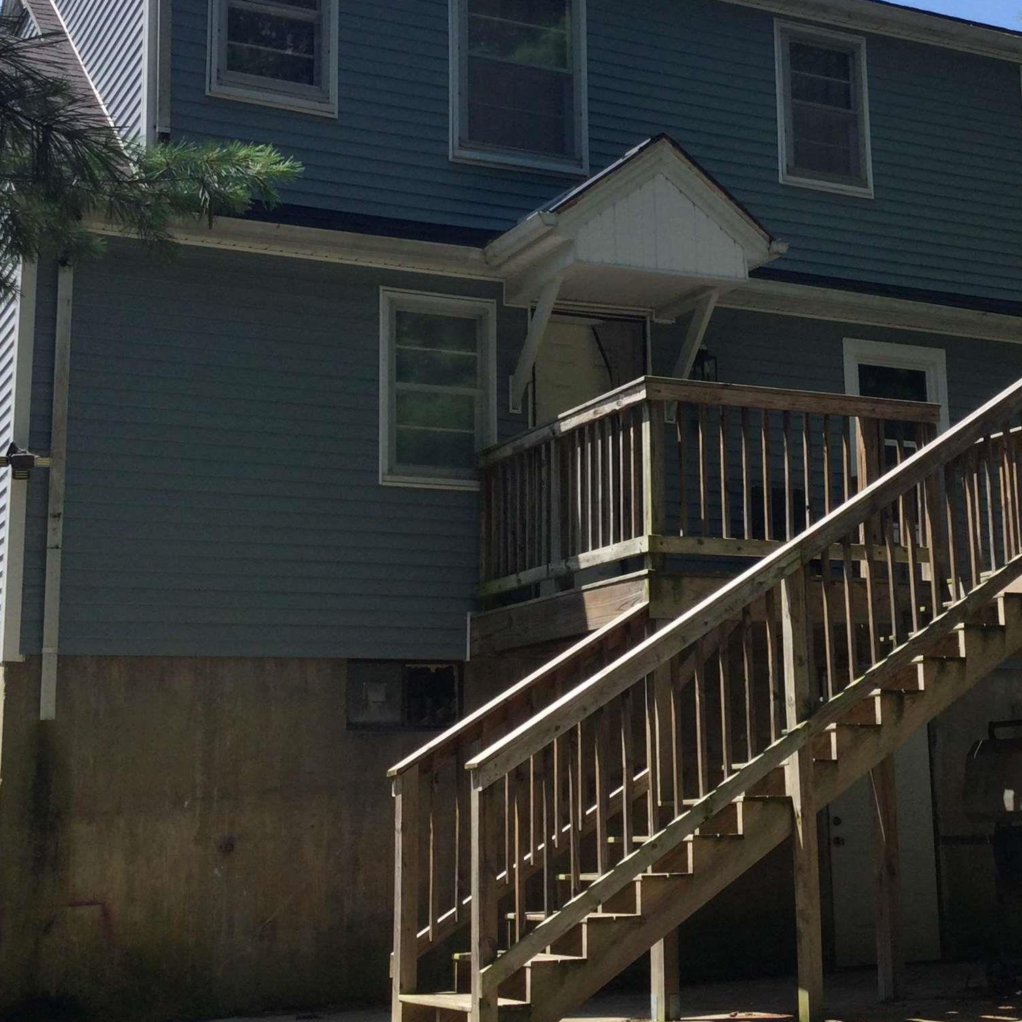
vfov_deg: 30.5
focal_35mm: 56
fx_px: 1871
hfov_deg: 30.3
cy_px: 412
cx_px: 691
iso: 25
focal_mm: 3.3
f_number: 2.4
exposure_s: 1/791
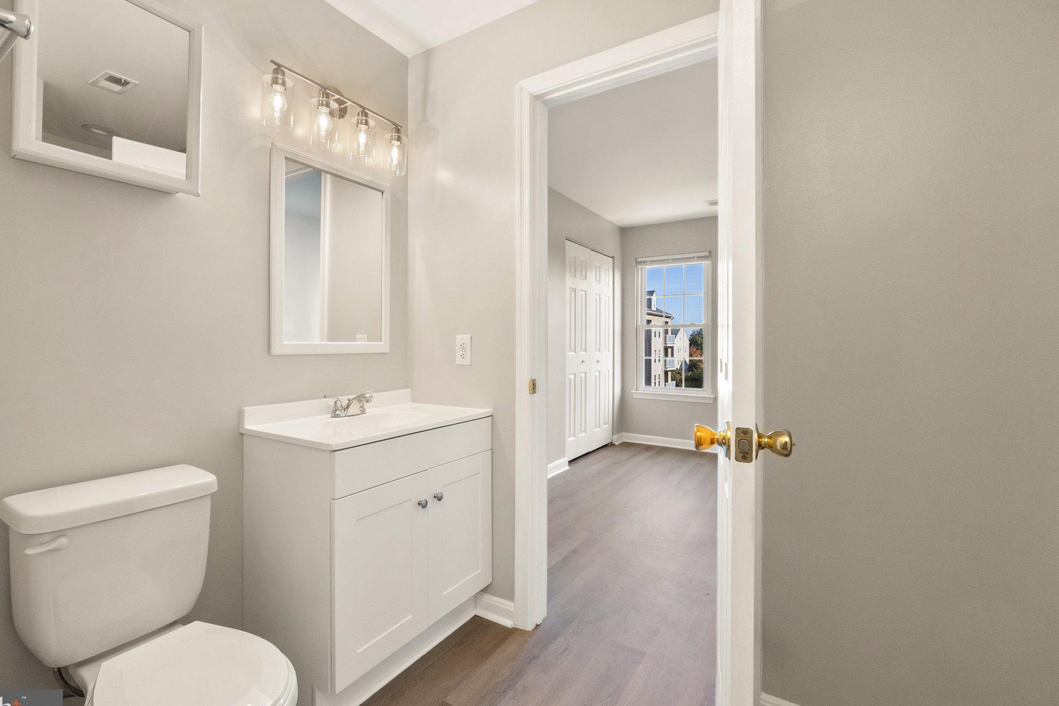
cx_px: 505
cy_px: 353
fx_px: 471
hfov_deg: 96.7
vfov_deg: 73.7
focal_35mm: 16
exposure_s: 1/15
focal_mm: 10
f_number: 8
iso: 640
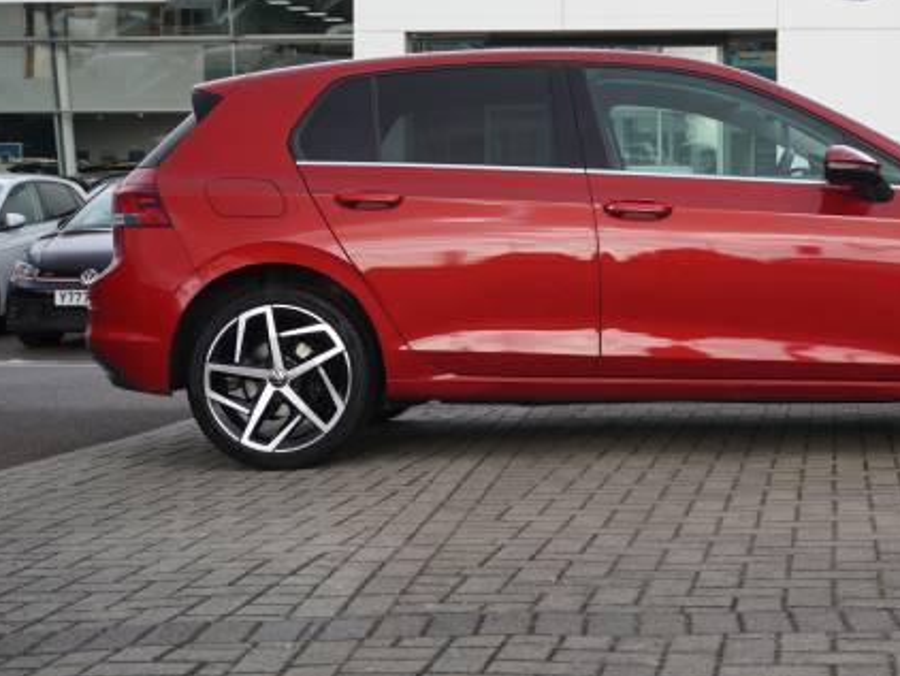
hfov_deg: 28.3
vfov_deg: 21.7
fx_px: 1762
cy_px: 241
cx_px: 672
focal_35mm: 68
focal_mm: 31
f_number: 5
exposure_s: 1/160
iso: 160
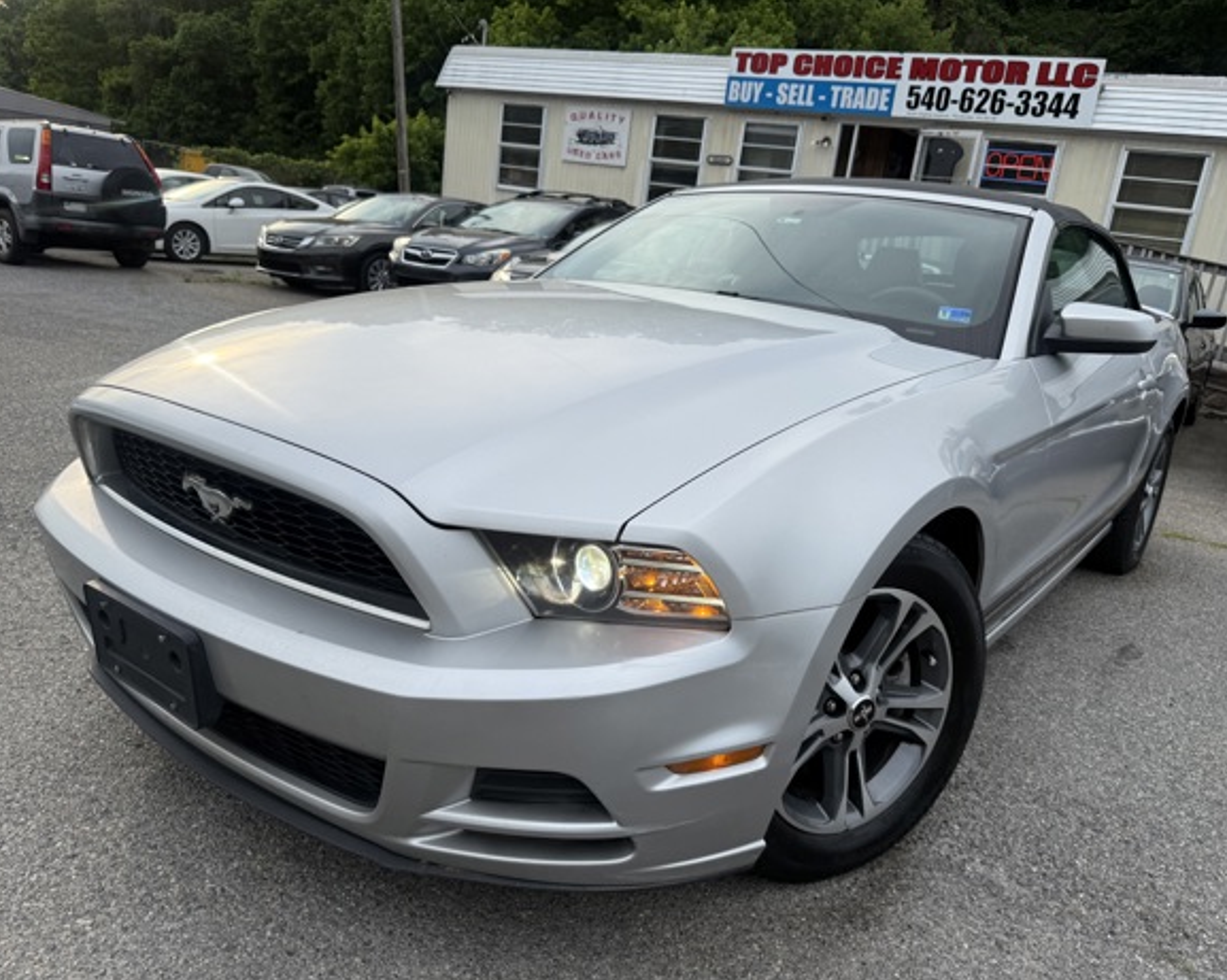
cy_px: 508
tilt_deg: -17.7
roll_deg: -7.2
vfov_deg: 54.9
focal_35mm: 26
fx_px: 944
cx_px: 617
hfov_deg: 66.1
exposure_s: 1/2110
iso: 80
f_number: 1.78
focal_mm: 6.76
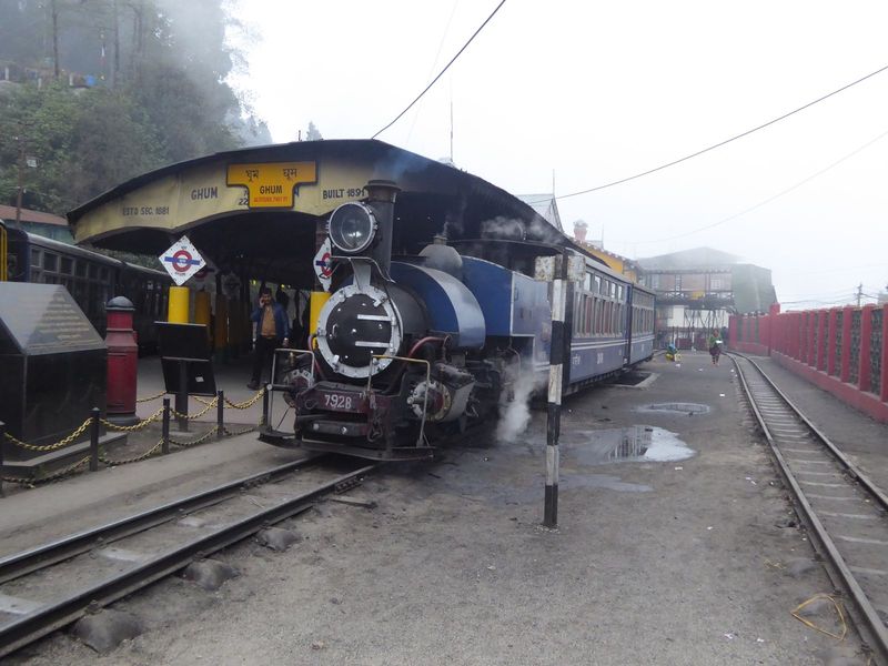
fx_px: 795
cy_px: 333
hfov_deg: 58.4
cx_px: 444
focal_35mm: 31
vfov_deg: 45.4
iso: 400
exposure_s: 1/40
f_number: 3.5
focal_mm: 5.4
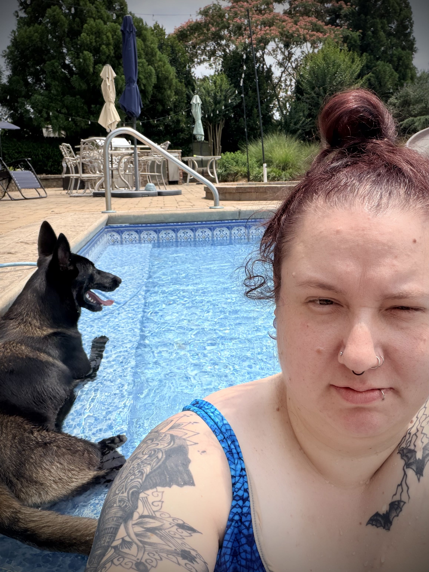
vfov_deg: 60.0
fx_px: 496
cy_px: 286
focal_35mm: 30
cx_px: 214
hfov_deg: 46.8
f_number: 1.9
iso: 25
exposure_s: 1/987
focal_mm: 2.71
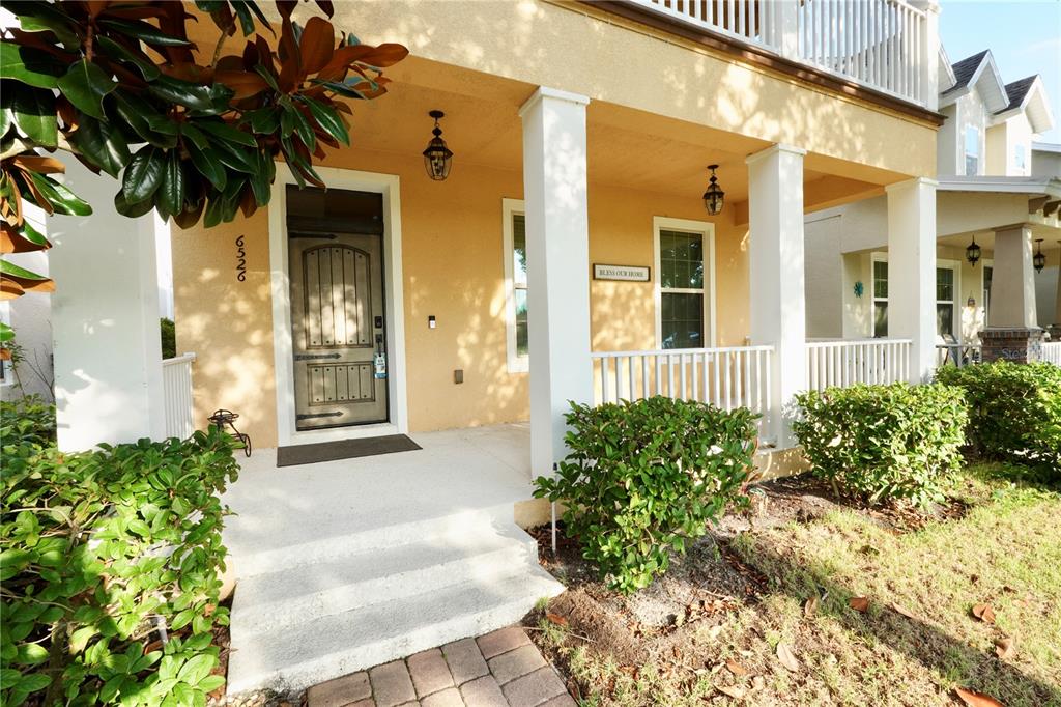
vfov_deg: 72.0
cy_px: 354
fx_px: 486
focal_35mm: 16
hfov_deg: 95.0
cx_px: 530
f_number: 16
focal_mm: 11
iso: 160
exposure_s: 1/30
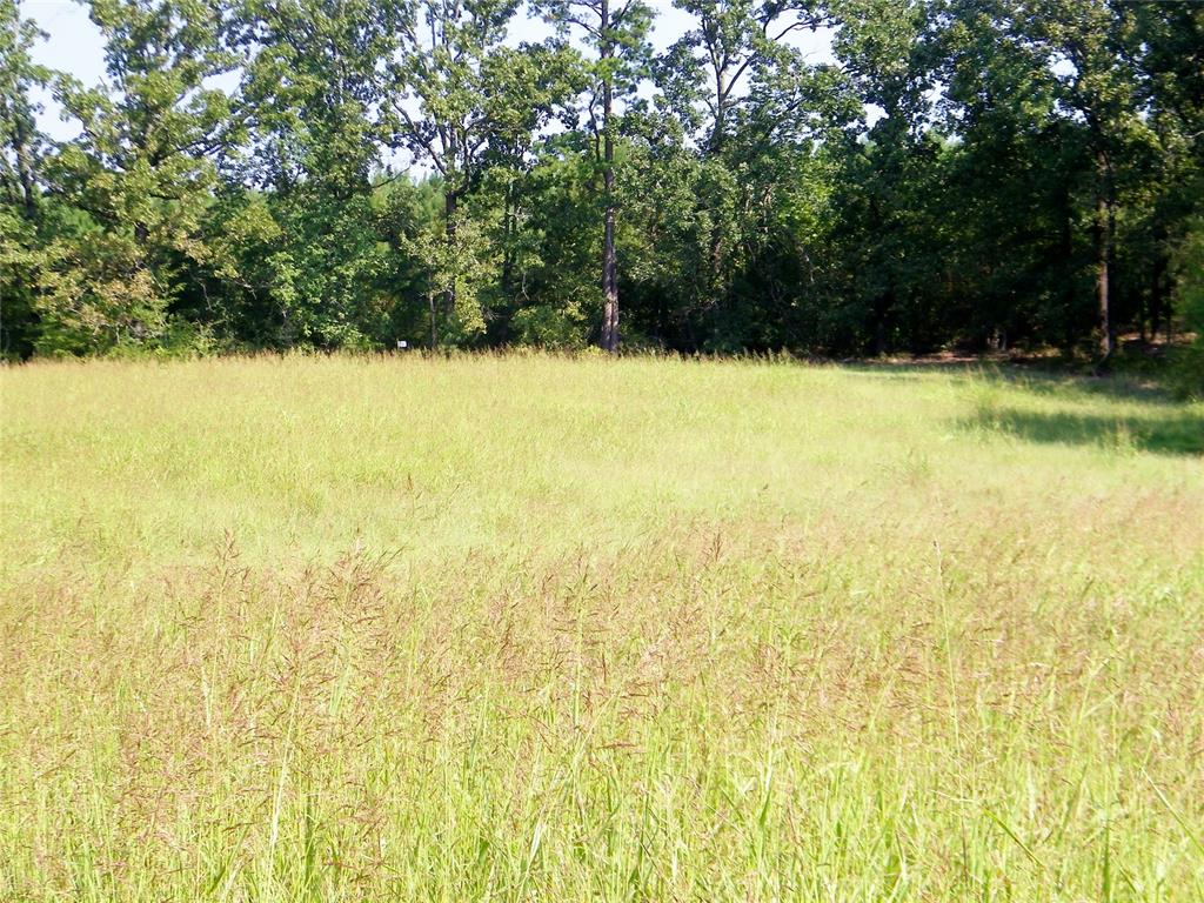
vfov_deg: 16.4
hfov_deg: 21.8
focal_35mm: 90
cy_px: 452
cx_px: 602
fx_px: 3130
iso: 80
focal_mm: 16
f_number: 4.5
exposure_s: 1/250
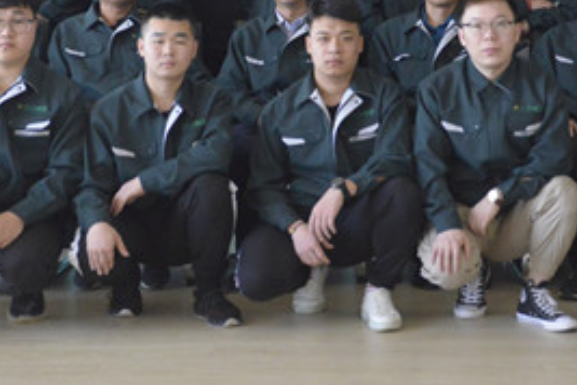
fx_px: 1346
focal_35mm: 84
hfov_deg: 24.0
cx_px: 400
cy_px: -29
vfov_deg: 15.8
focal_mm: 32
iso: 6400
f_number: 2.8
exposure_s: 1/1500
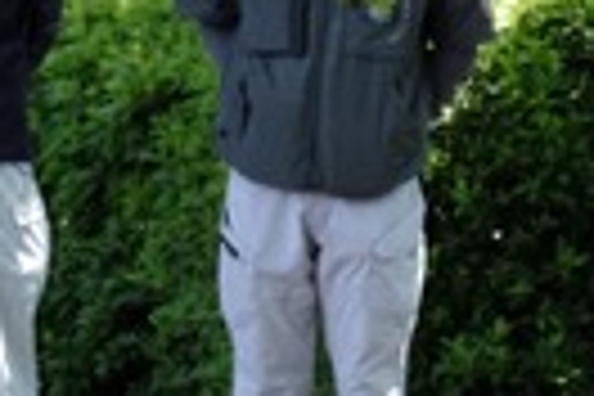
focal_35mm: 545
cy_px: 378
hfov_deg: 3.7
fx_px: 8992
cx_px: 1156
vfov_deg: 2.5
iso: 640
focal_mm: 80
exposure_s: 1/240
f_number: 6.4
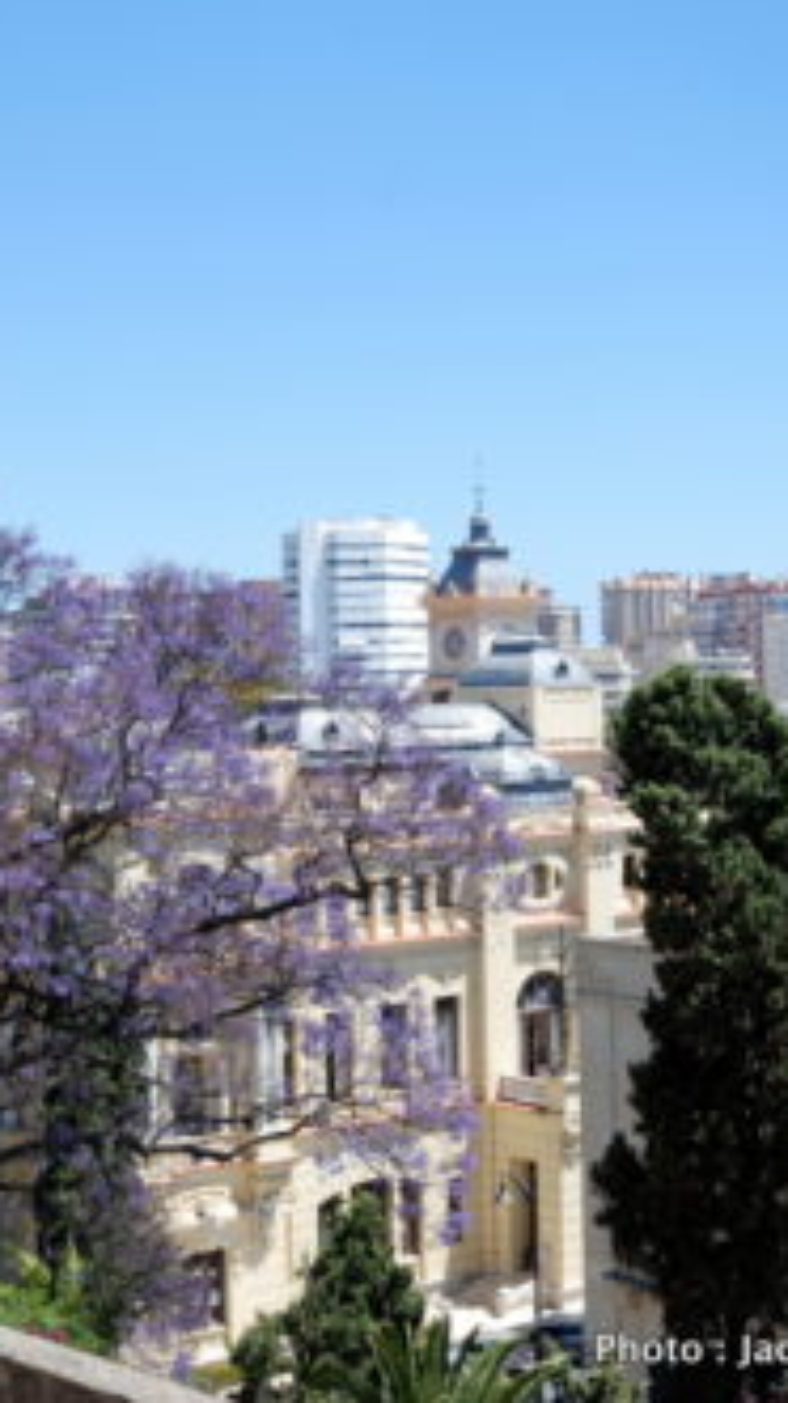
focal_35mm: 57
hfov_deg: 21.0
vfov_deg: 36.6
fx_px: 2119
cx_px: 267
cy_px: 702
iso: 100
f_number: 6.3
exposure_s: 1/160
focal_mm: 24
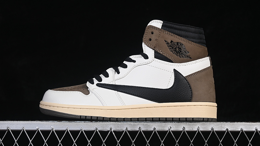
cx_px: 130
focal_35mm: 79
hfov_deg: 26.9
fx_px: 545
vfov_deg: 15.3
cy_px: 67
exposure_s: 1/80
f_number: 8
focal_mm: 50
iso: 160
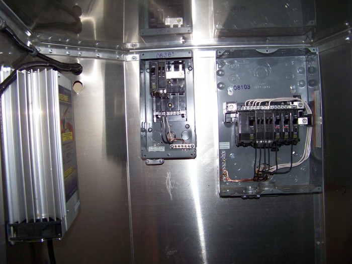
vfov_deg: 39.7
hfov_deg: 51.4
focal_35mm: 36
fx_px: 366
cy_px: 132
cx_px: 176
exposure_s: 1/30
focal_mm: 5.85
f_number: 2.8
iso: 200
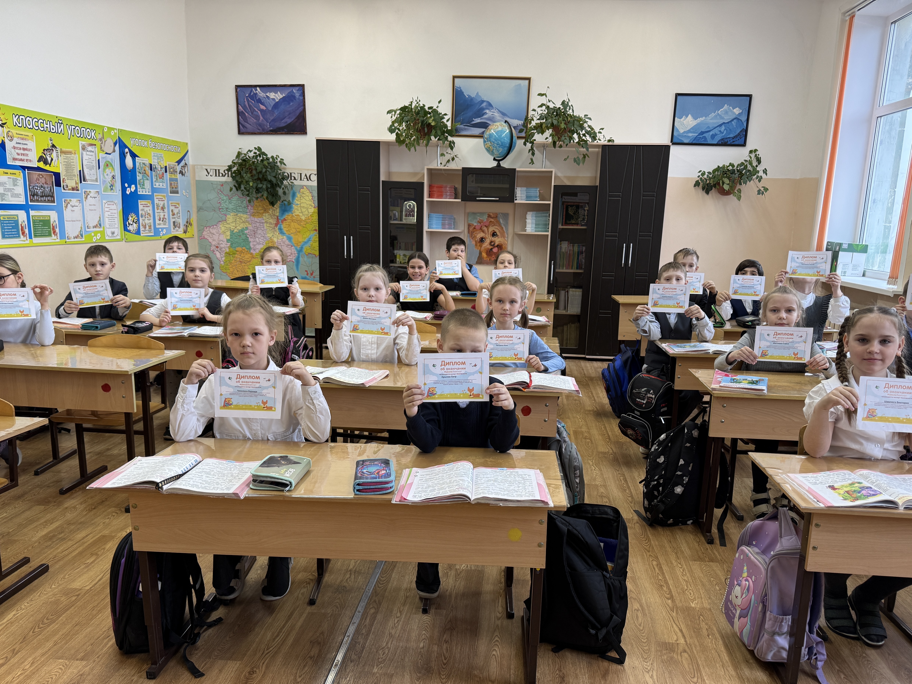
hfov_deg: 71.6
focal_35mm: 24
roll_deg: -0.9
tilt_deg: -12.7
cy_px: 342
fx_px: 632
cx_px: 456
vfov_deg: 56.8
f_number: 1.78
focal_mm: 6.76
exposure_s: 1/100
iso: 80
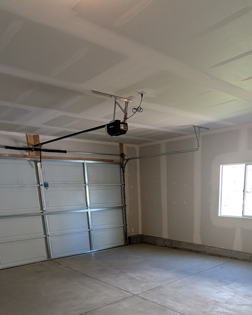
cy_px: 256
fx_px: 242
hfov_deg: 54.4
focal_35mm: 26
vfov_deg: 60.2
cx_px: 155
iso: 76
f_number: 1.7
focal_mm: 2.02
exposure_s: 1/120
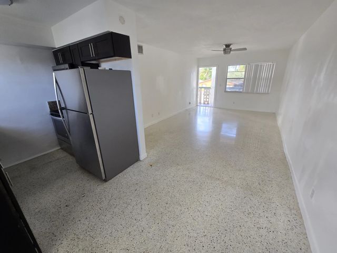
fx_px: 127
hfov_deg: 106.2
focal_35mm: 13
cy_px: 126
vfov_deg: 89.9
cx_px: 168
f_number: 2.2
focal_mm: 2.2
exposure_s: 1/60
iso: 64
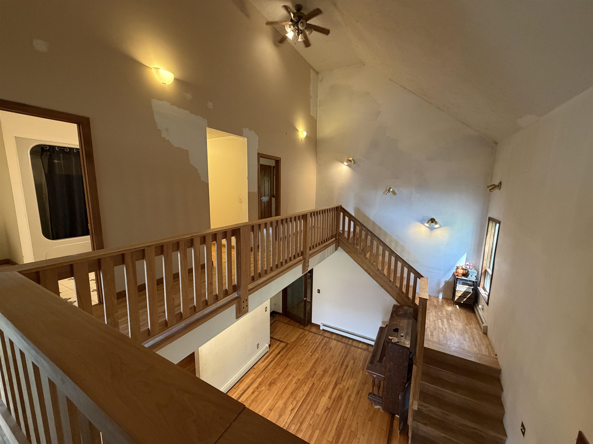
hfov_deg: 102.1
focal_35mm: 14
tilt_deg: -8.5
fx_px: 240
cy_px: 222
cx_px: 296
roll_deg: -1.3
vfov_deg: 85.7
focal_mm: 2.22
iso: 500
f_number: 2.2
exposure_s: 1/60
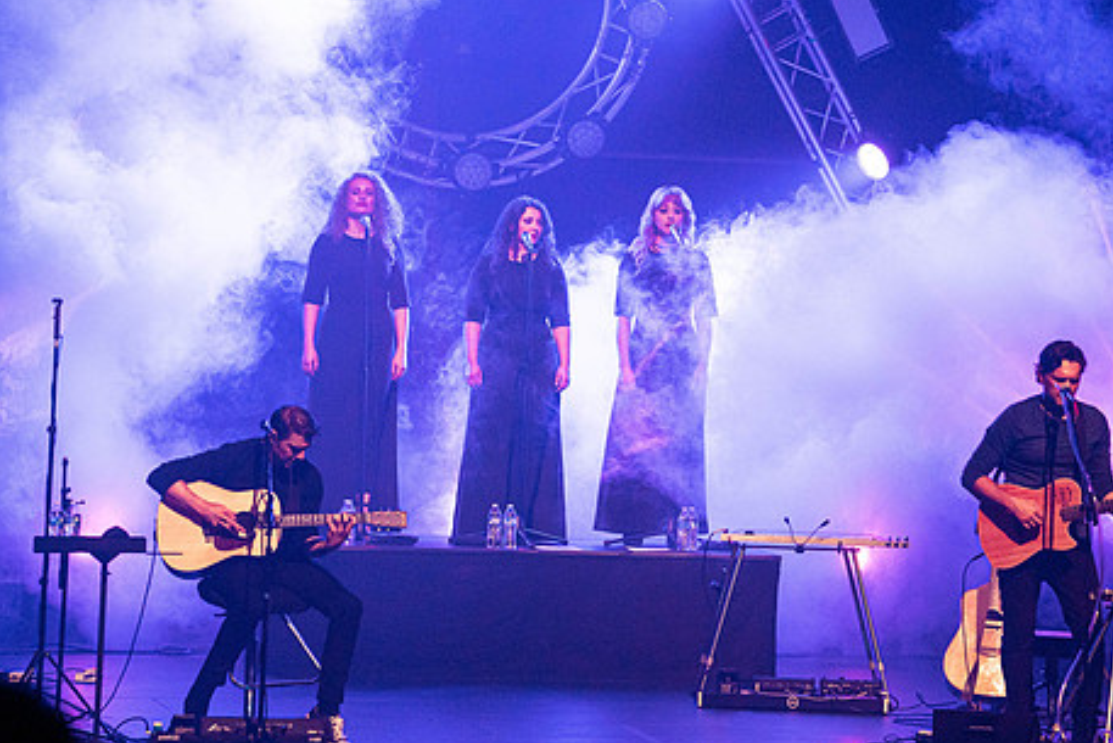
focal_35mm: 254
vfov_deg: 5.4
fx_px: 7855
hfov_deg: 8.1
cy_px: 354
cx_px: 660
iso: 6400
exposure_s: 1/250
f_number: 5.6
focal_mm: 200
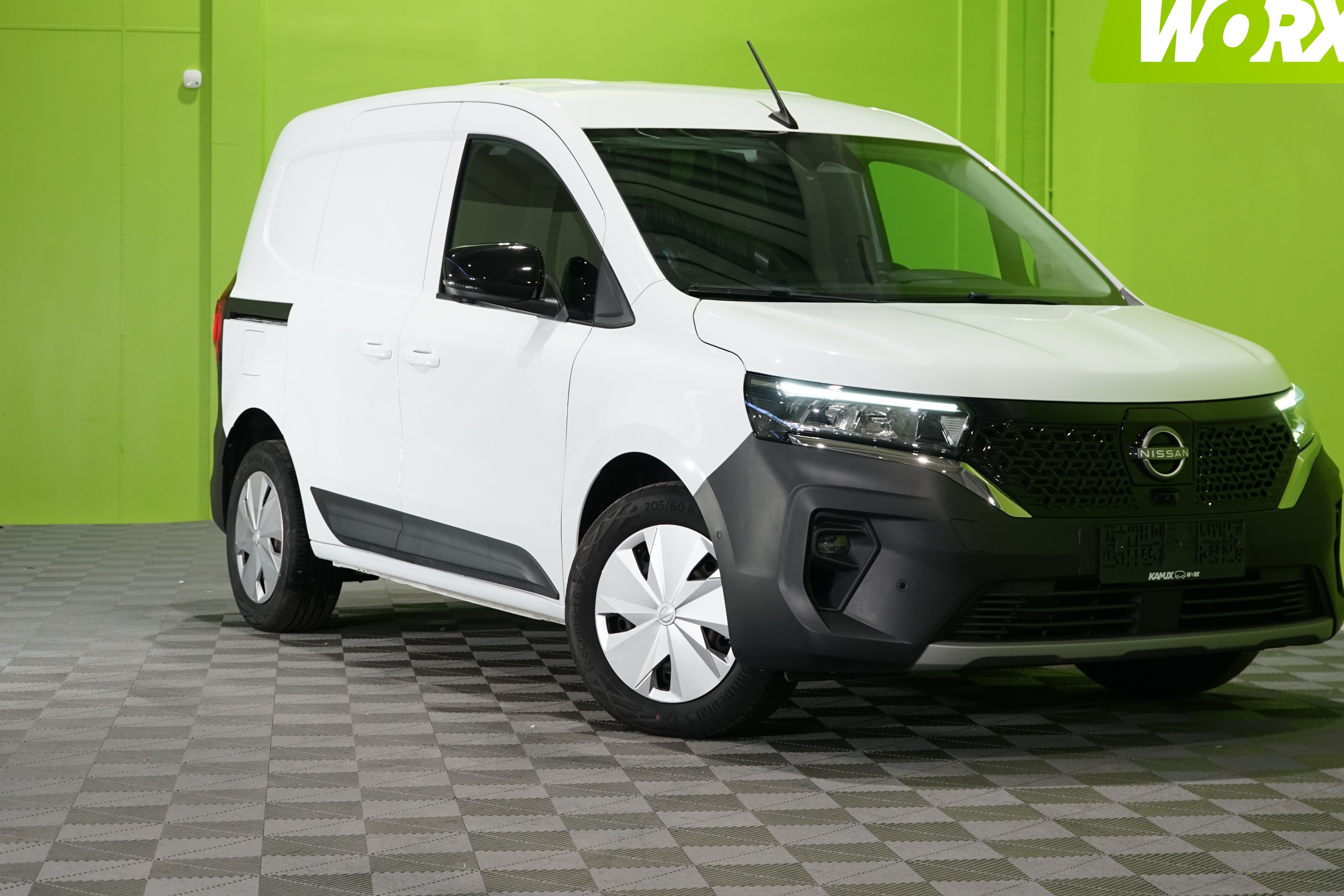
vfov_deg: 19.2
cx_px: 781
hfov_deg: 28.4
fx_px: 2651
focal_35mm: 71
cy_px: 362
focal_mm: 58
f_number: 5.6
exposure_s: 1/30
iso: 800
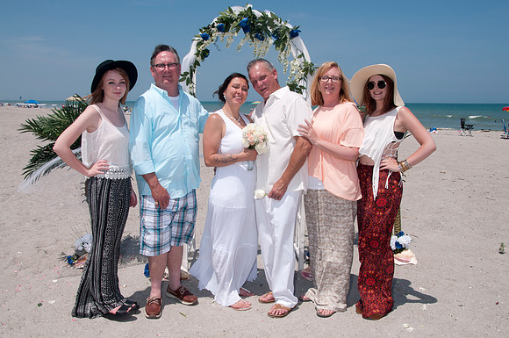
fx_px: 508
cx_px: 254
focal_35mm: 36
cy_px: 169
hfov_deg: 53.2
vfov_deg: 36.8
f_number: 13
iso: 100
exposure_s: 1/250
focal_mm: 24
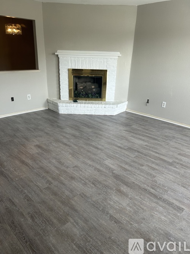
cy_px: 127
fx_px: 190
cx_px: 95
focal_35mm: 26
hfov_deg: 53.0
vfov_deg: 67.3
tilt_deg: -18.1
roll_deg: -2.2
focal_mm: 5.7
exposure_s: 1/120
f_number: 1.5
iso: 80
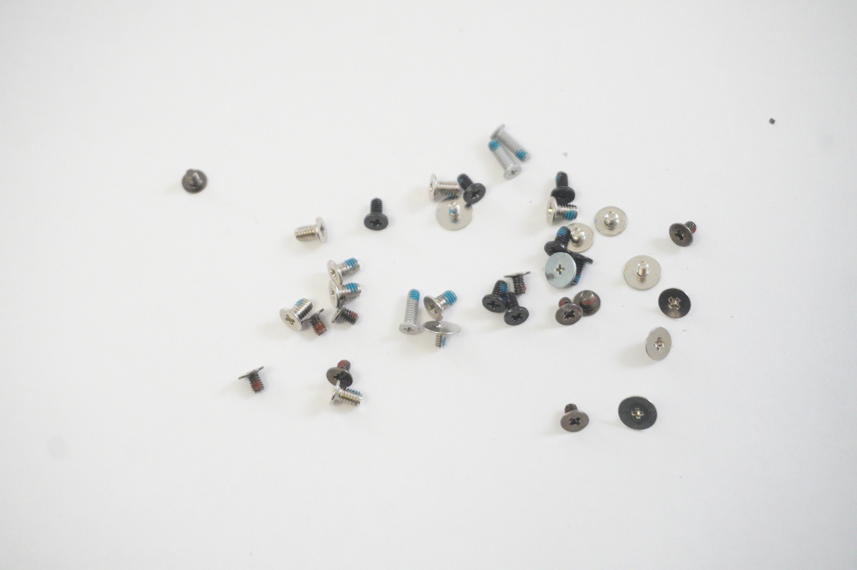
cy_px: 285
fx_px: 1463
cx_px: 428
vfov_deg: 22.0
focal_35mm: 62
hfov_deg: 32.7
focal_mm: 41
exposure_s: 1/250
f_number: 5.6
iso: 6400
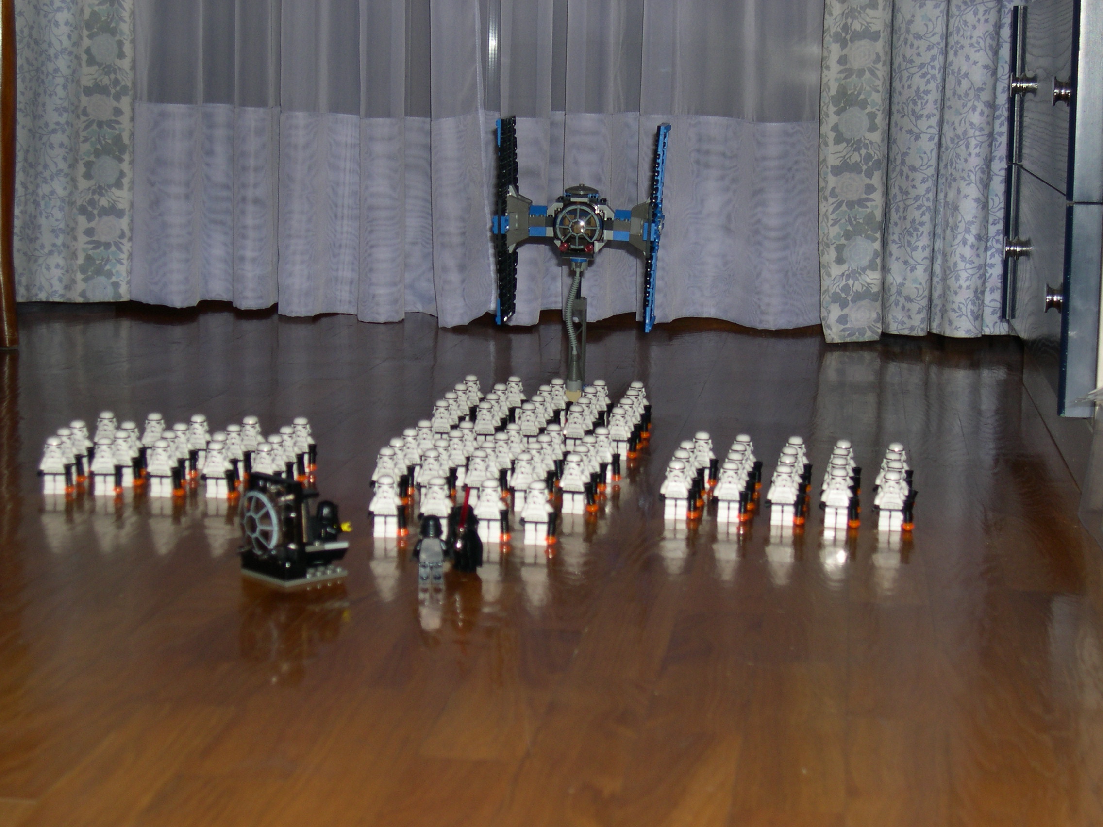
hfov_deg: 29.0
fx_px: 2135
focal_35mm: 67
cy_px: 414
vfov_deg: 21.9
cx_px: 552
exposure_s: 1/60
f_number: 3.7
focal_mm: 14.2
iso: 100
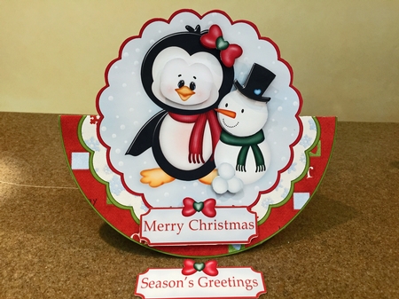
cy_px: 150
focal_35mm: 29
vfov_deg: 48.2
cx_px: 200
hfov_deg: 61.7
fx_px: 334
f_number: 2.2
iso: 125
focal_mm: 4.15
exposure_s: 1/33
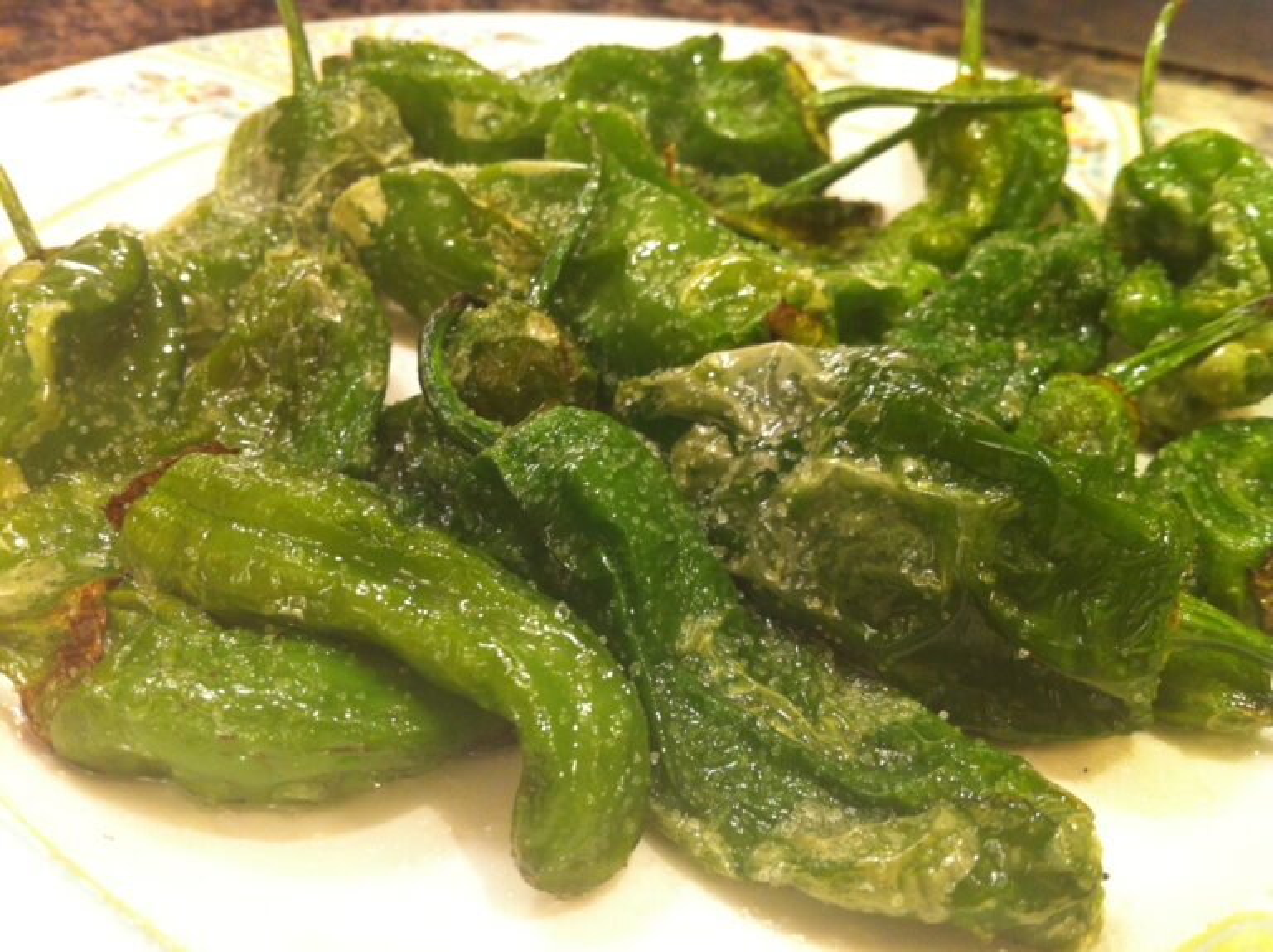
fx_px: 1286
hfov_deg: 52.7
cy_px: 476
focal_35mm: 35
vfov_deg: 40.6
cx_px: 636
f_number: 2.8
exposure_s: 1/15
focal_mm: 3.85
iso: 160
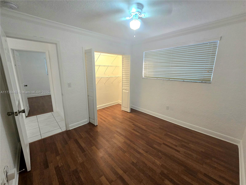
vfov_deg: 89.9
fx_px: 92
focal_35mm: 13
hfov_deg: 106.2
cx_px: 123
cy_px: 92
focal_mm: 2.2
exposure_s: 1/60.2
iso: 200
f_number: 2.2
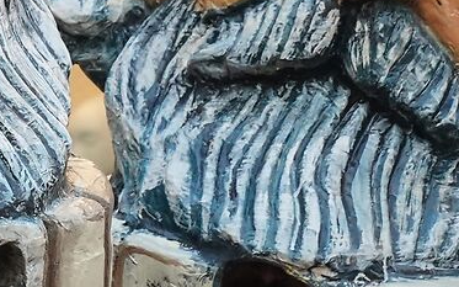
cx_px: -92
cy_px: -77
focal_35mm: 688
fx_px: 8605
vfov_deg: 1.9
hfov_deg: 3.1
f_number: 8
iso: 2000
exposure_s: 1/400
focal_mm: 105
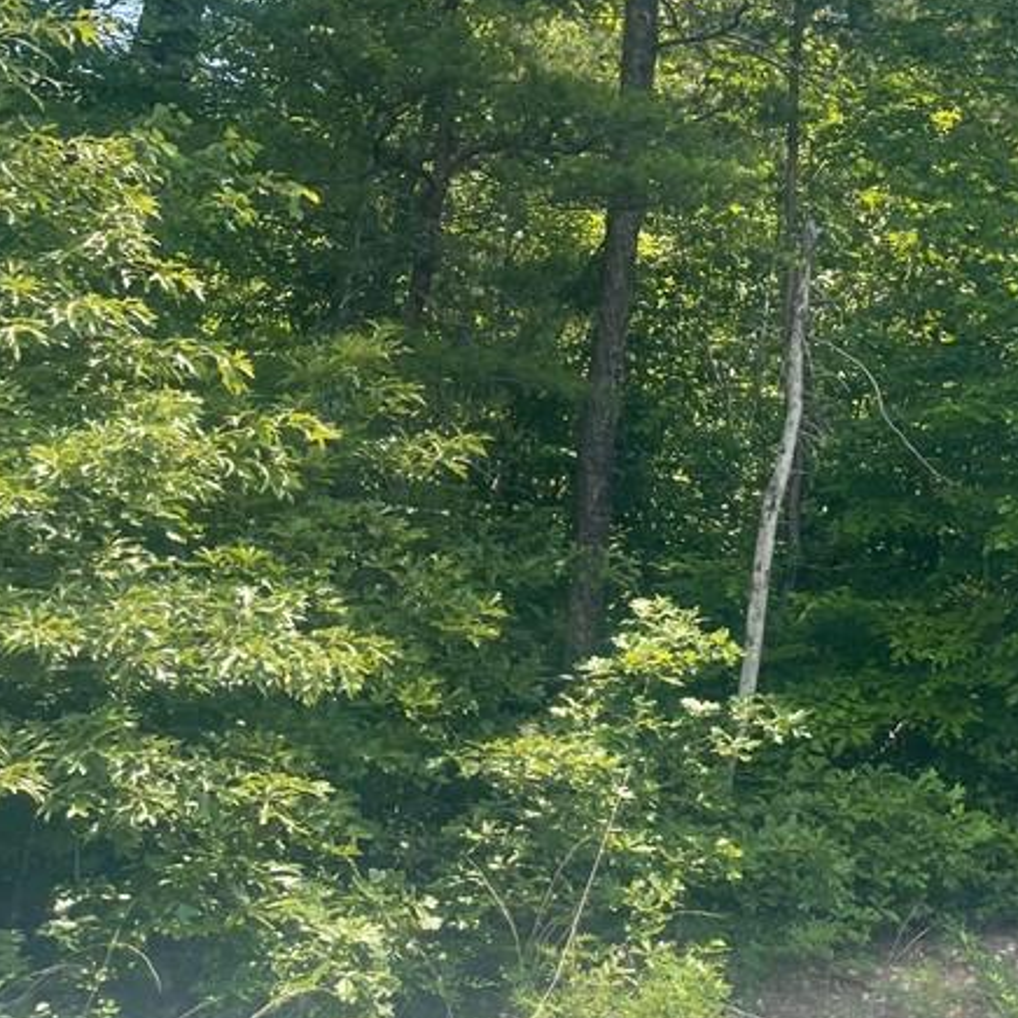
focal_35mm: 54
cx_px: 1151
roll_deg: +1.9
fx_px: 1797
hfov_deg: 28.4
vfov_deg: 31.3
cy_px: 308
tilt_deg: +11.5
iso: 32
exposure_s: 1/765
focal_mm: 5.1
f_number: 1.6
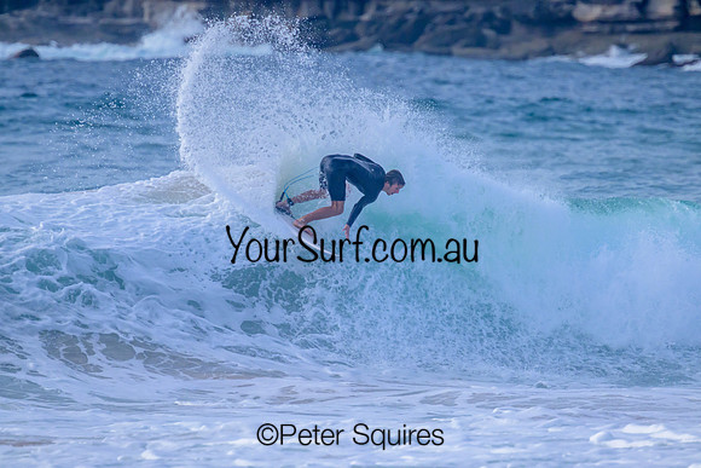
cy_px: 234
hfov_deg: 2.5
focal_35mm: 820
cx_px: 350
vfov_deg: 1.7
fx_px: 15978
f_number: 11
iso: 1600
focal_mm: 800
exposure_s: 1/2000
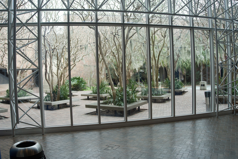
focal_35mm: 28
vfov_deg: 46.4
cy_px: 80
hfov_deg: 65.5
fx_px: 185
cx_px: 119
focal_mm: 28
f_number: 8
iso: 800
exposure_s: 1/100
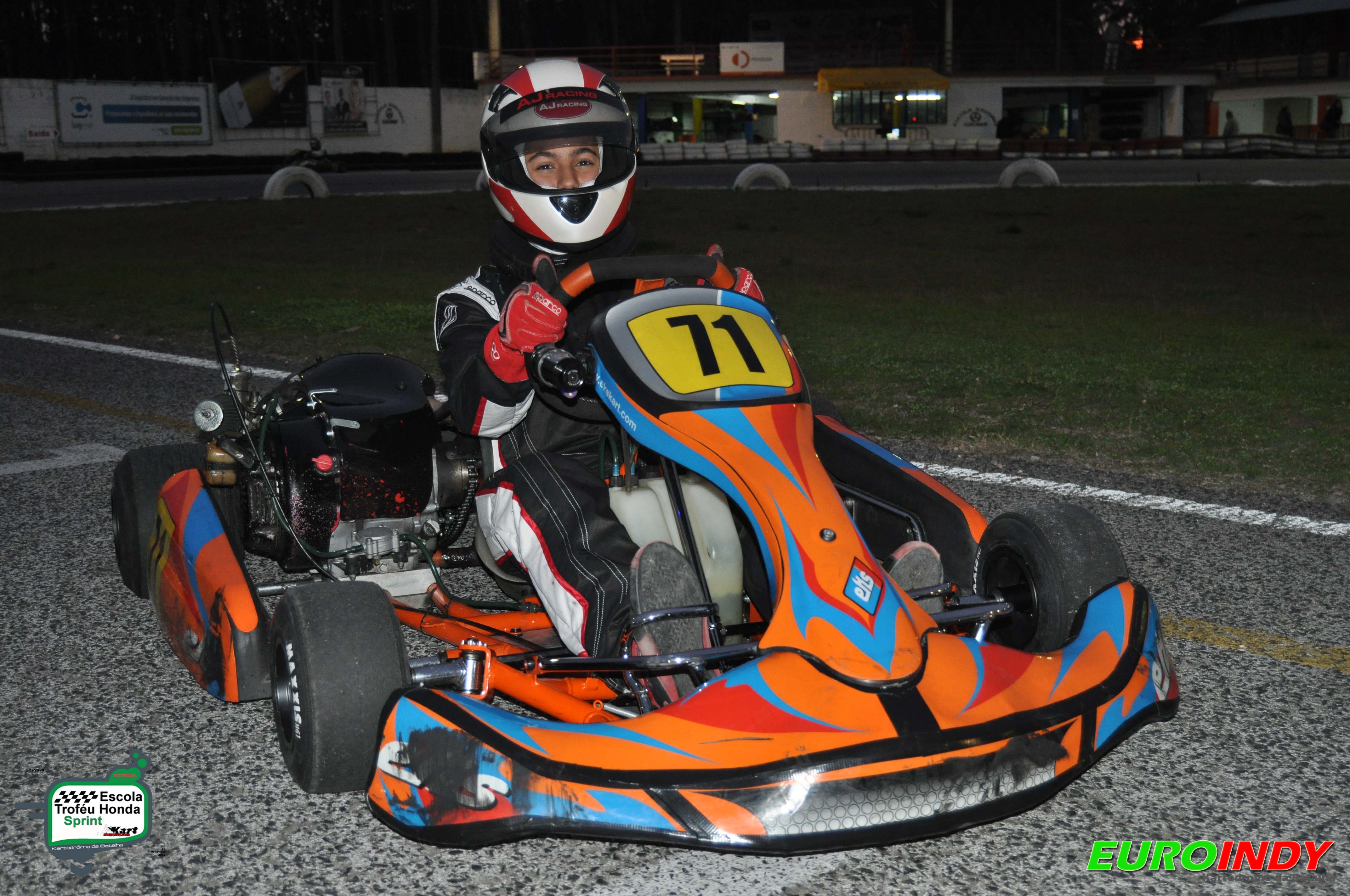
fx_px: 1742
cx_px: 675
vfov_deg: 28.9
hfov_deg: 42.4
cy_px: 448
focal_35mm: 46
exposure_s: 1/60
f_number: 4.2
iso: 800
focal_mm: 31
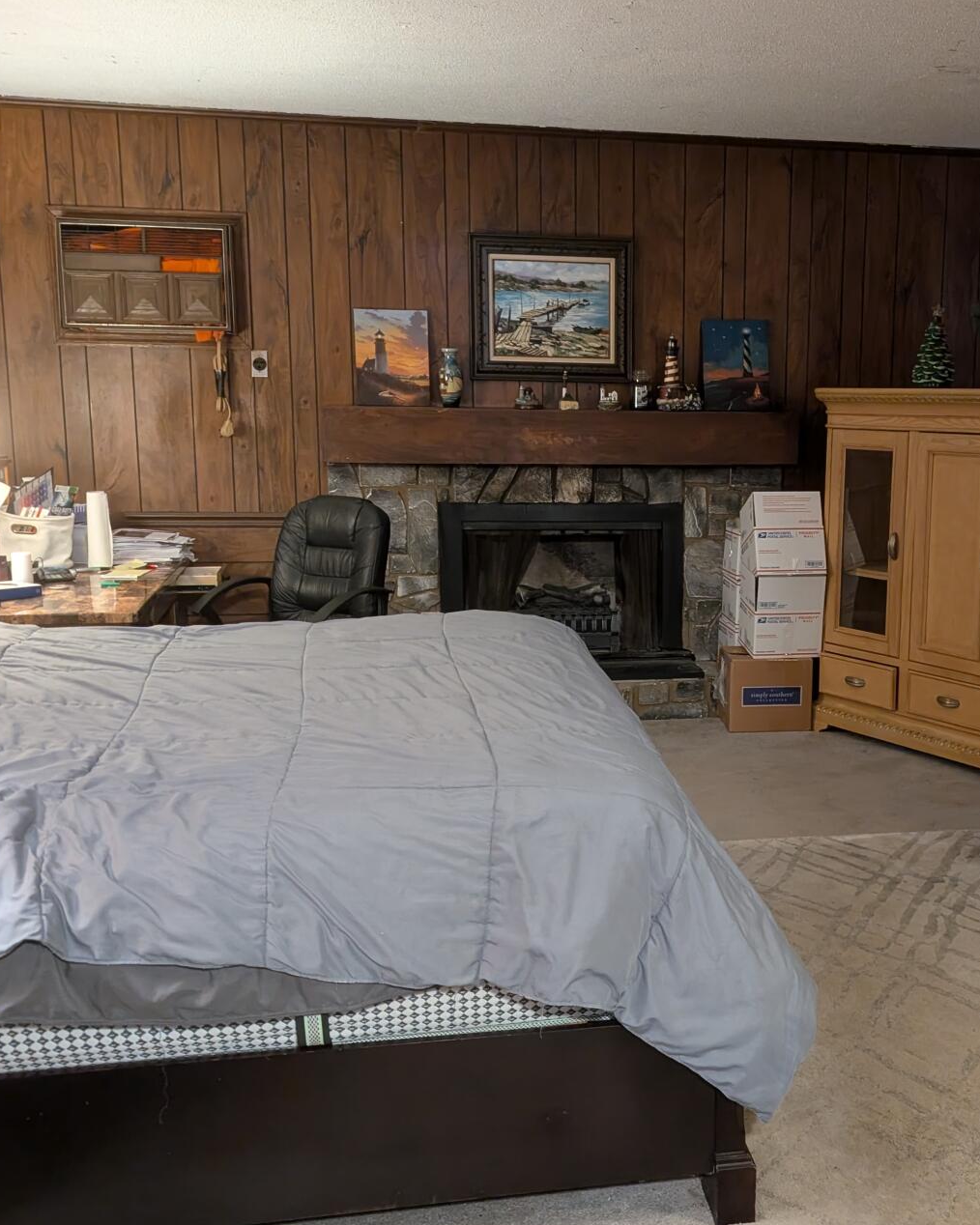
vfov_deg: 49.1
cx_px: 701
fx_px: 1342
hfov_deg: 39.3
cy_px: 653
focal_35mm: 37
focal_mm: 6.9
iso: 1088
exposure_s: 1/24
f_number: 1.68
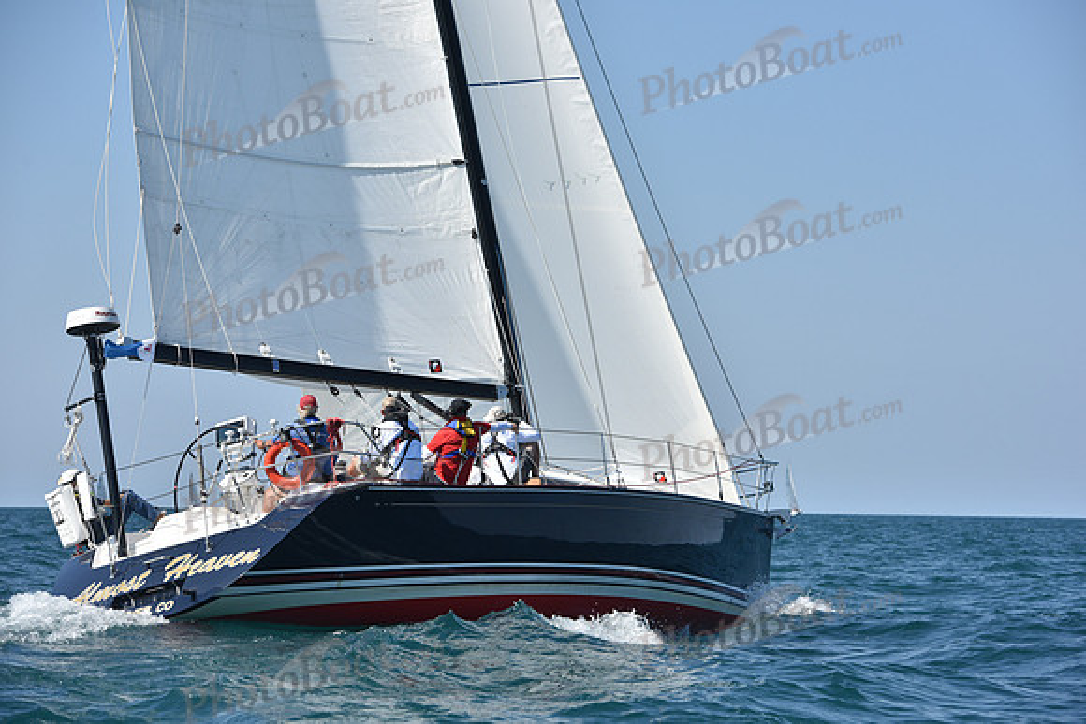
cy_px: 362
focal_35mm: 122
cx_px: 543
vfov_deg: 11.2
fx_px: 3681
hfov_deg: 16.8
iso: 250
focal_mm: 122
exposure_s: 1/1600
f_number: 6.3
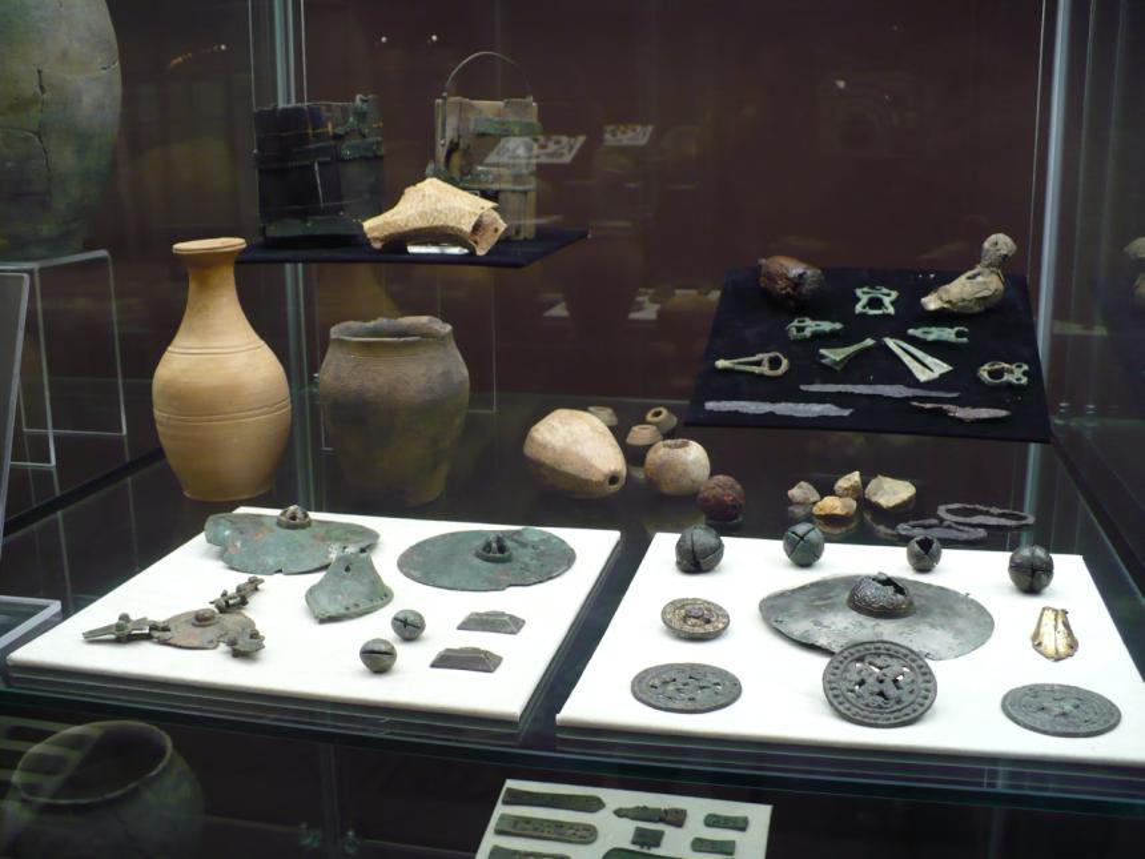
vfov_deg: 38.7
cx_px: 572
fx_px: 1224
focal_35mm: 37
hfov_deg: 50.1
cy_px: 430
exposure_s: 1/30
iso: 200
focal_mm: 6.1
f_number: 2.8
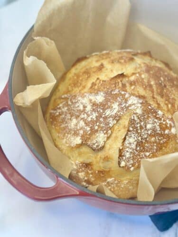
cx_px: 89
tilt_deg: -62.2
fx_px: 329
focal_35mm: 48
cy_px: 118
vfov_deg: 39.7
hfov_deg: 30.3
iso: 125
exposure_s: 1/120
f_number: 1.78
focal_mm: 6.86
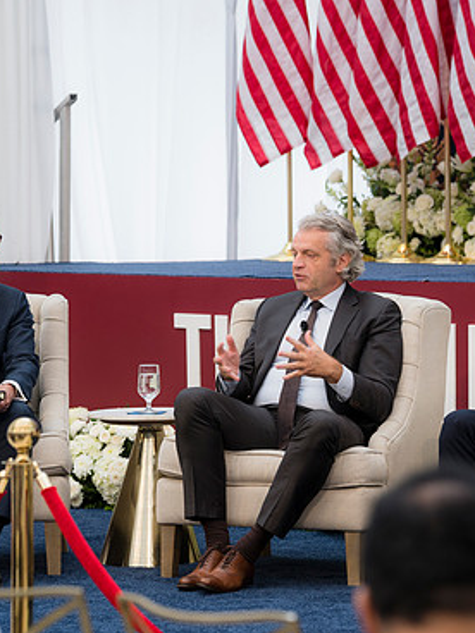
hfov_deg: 9.3
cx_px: 337
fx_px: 2909
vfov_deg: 12.4
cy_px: 304
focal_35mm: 159
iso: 180
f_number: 4
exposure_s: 1/160
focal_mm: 105
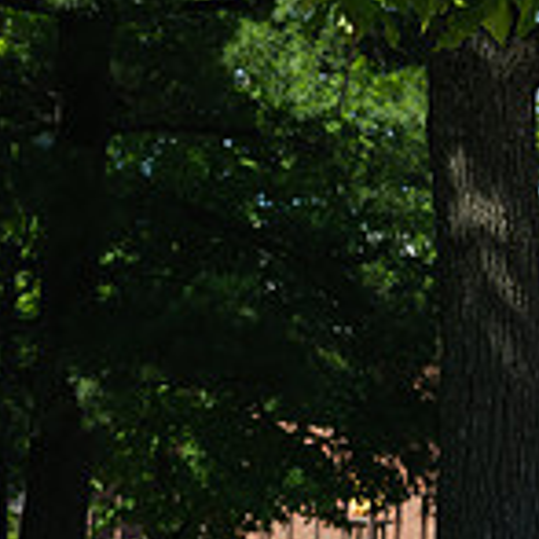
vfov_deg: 4.2
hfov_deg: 4.2
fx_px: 7381
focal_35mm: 419
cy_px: 438
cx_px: -4
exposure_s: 1/640
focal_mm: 125
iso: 100
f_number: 4.5
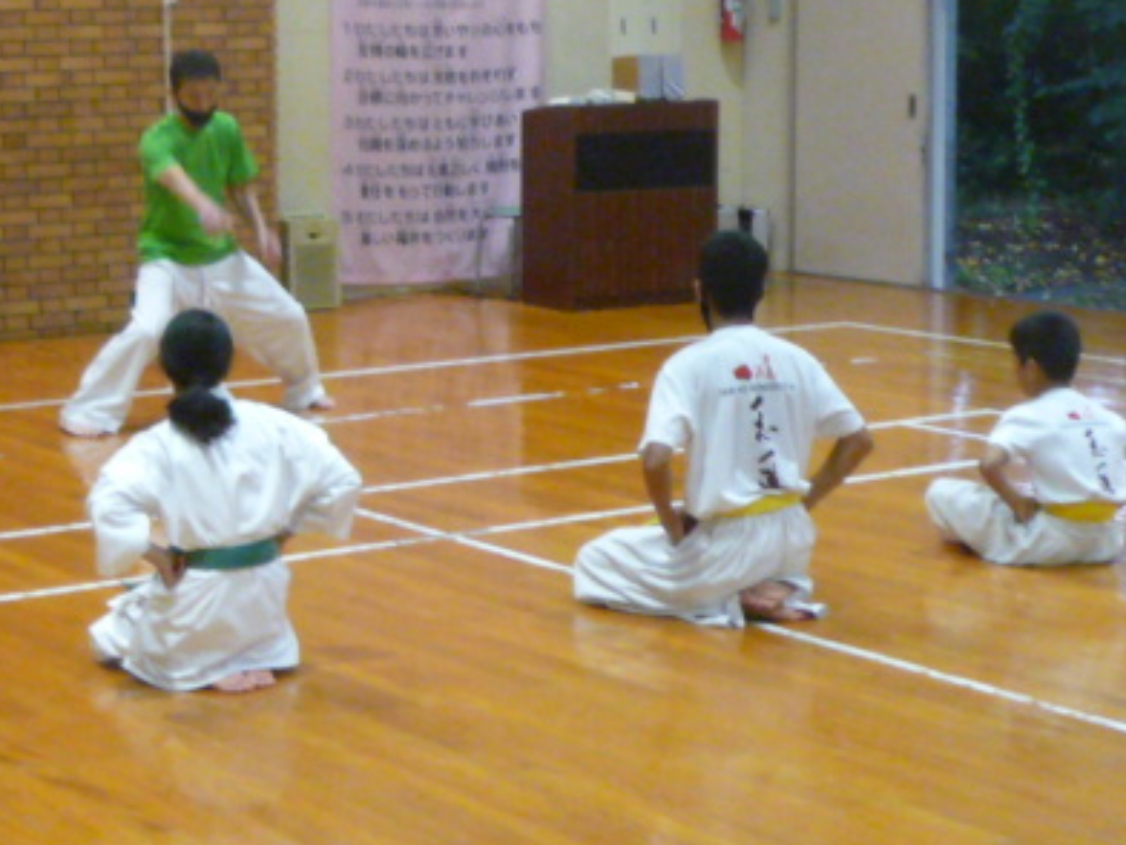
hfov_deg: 24.1
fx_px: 2602
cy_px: 218
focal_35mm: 80
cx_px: 259
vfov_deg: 18.3
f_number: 2.9
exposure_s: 1/30
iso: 400
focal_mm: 4.9
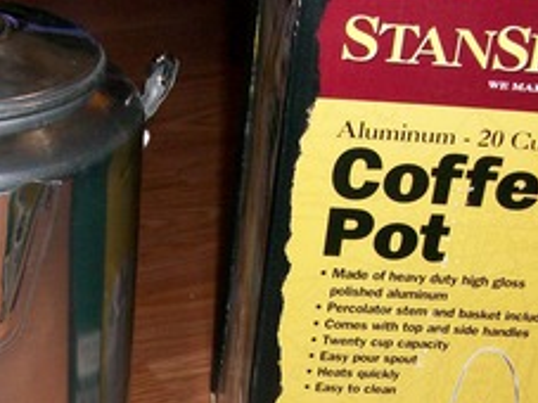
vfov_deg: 19.3
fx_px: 1165
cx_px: 173
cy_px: 366
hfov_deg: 25.8
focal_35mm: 75
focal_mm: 5.7
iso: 160
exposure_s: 1/60
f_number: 2.8
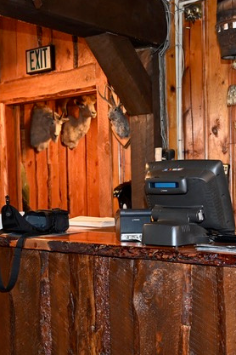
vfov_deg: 42.7
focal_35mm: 46
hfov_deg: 28.6
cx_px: 45
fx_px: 452
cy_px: 175
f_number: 4
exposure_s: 1/60
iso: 3200
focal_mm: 30
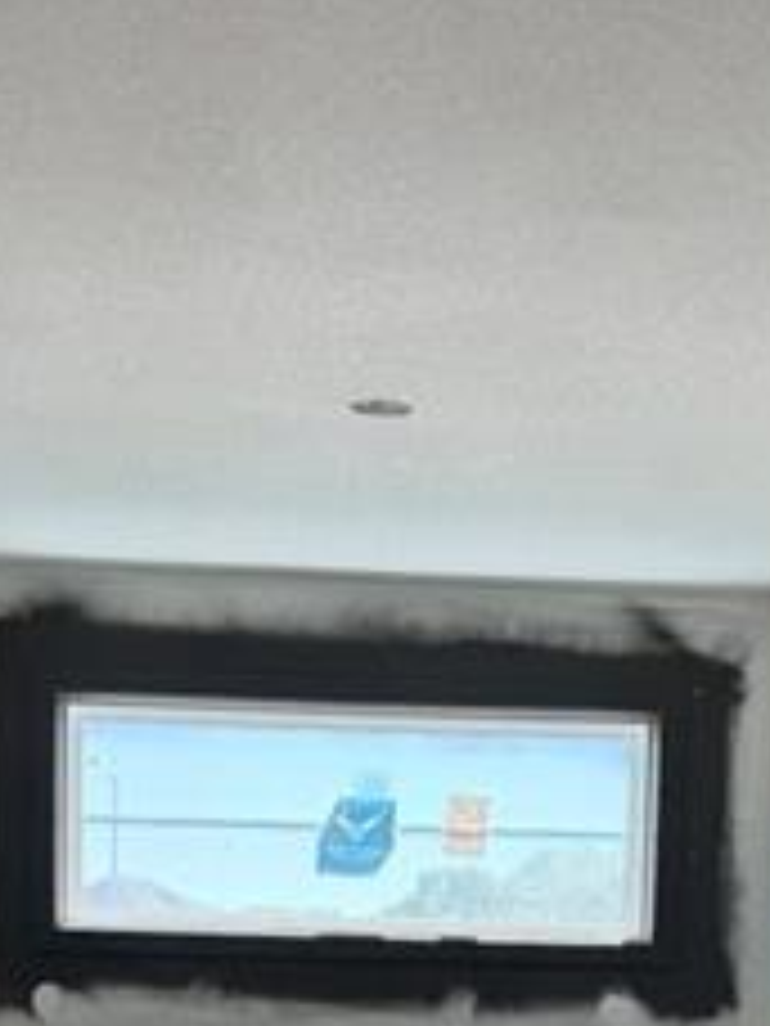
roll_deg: -1.6
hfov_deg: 18.2
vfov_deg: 22.4
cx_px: 477
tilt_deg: -6.1
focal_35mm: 81
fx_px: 2402
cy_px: 1210
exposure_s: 1/339
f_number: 1.78
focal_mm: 6.76
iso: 100
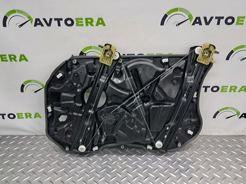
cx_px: 123
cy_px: 92
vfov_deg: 51.3
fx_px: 192
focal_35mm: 27
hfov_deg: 65.4
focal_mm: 4
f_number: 1.8
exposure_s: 1/50
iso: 160
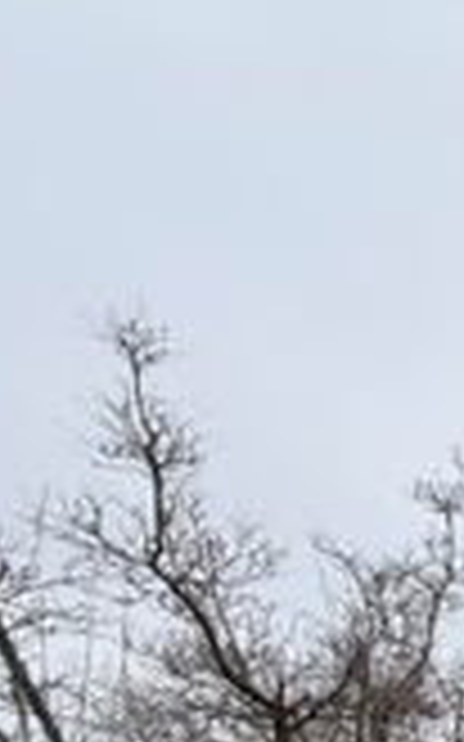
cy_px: 839
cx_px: 996
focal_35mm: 45
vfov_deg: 36.6
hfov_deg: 17.3
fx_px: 911
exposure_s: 1/888
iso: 20
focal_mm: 2.22
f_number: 2.2
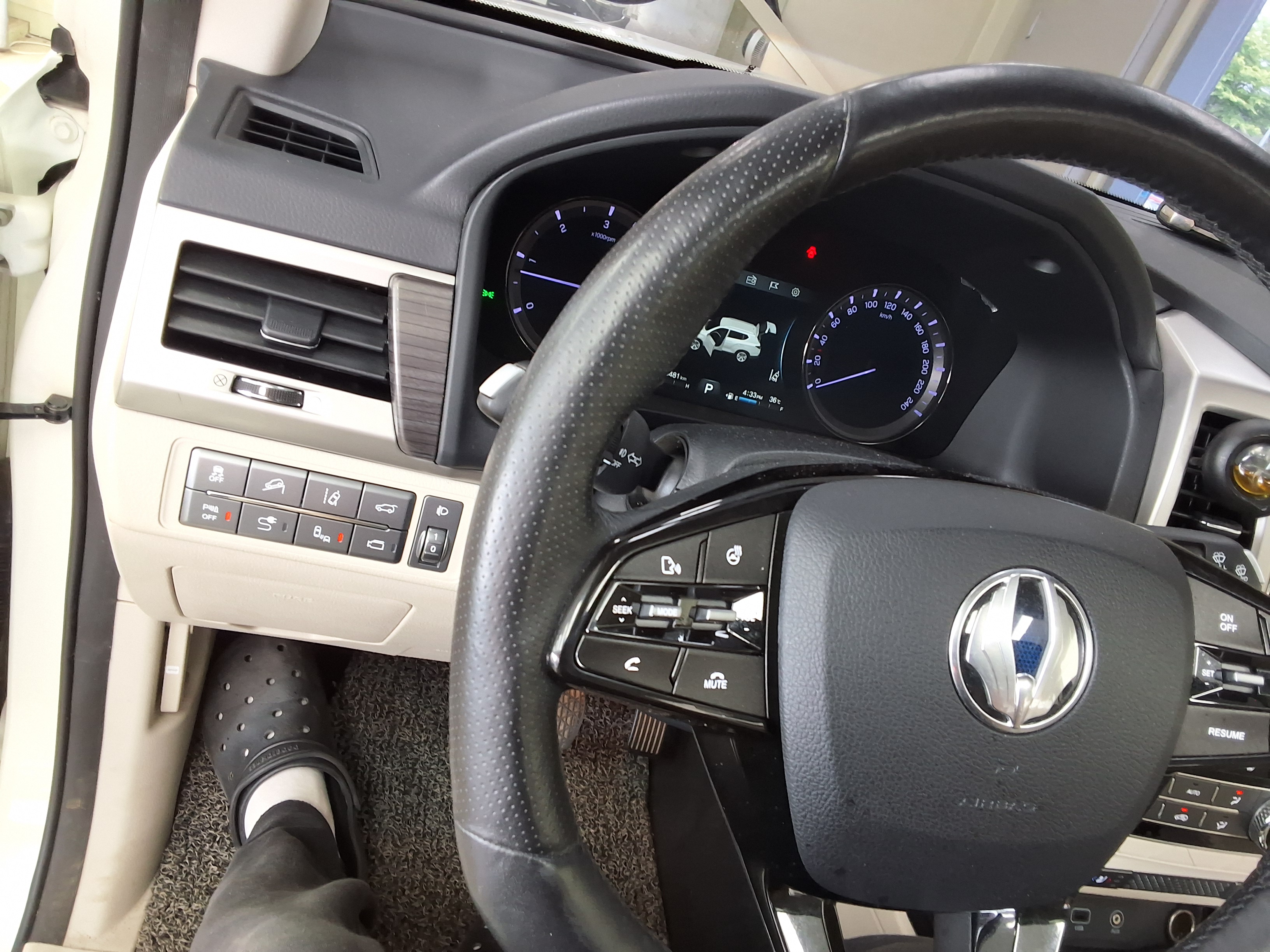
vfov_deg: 49.7
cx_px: 635
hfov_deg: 63.4
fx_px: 1027
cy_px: 476
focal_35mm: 28
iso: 100
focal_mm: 2.91
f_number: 1.9
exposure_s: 1/40
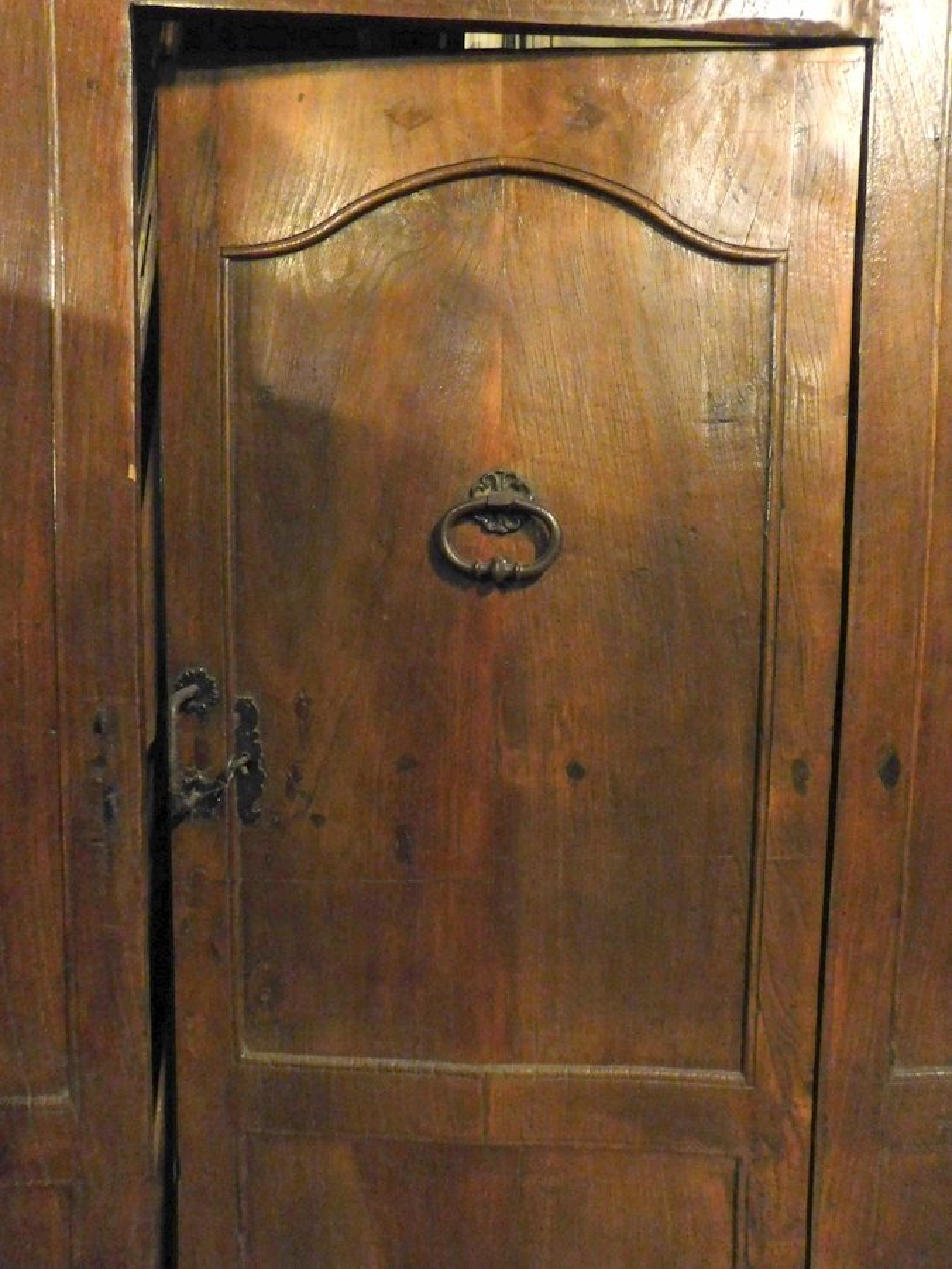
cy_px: 634
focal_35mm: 23
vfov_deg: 73.9
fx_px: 843
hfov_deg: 58.9
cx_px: 476
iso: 800
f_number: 3
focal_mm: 4
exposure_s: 1/4
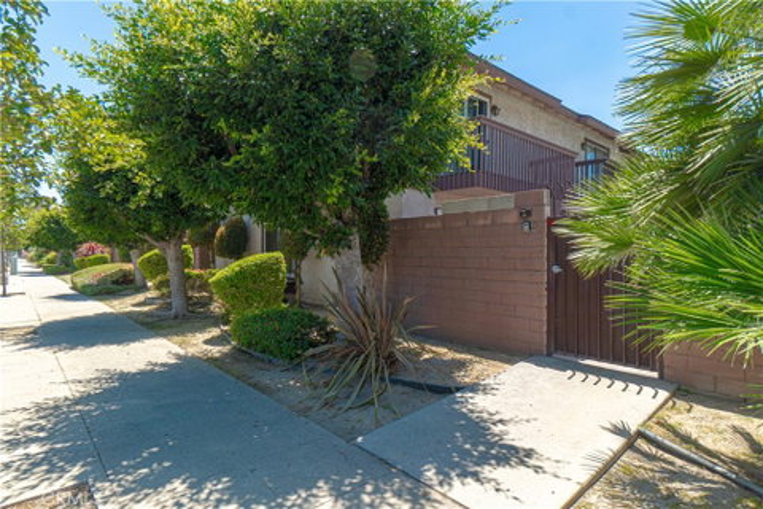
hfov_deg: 90.0
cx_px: 382
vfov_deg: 67.4
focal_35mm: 18
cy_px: 254
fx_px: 381
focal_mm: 12
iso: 100
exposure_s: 1/320
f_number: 7.1
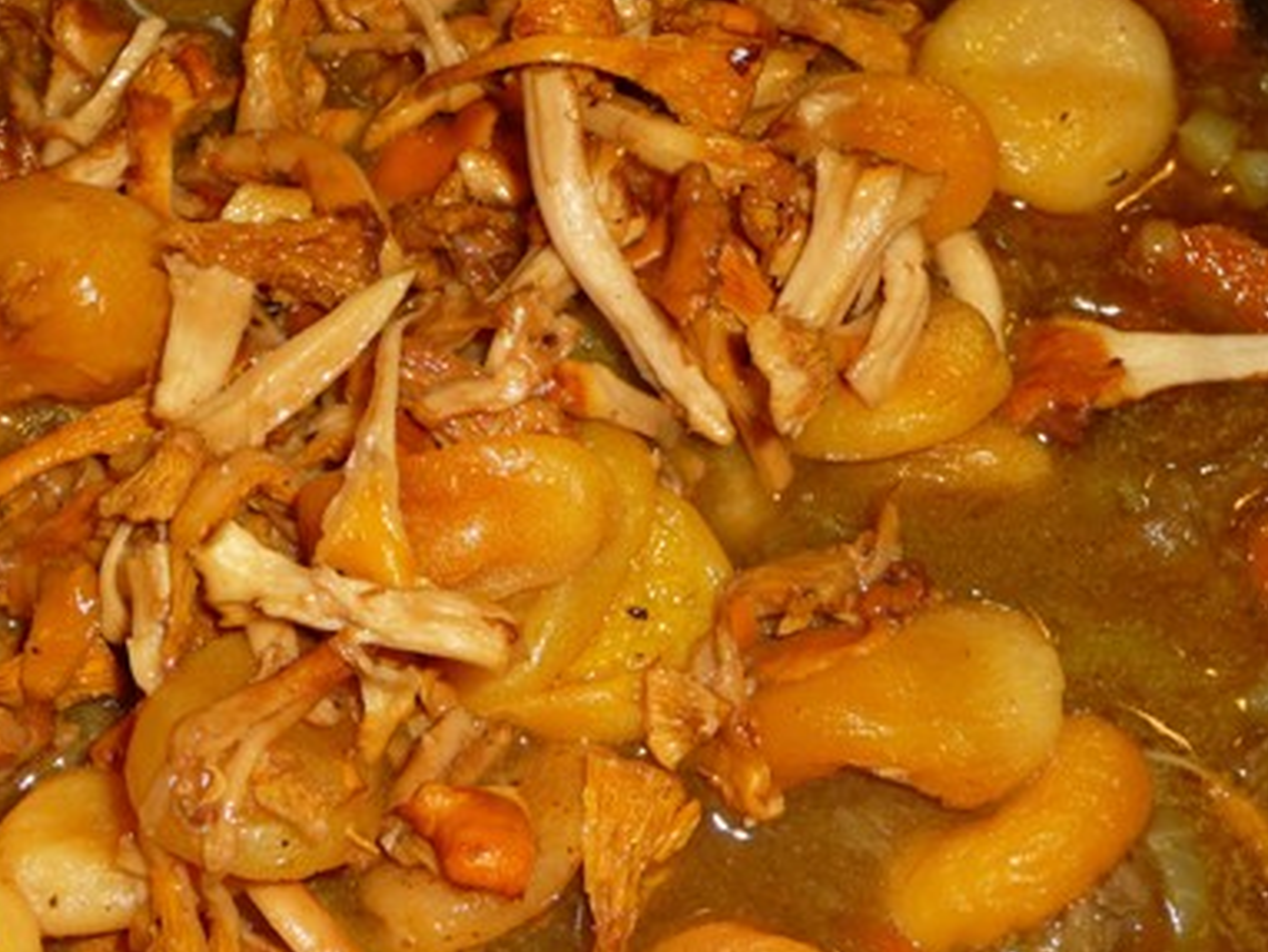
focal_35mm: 67
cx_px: 488
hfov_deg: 28.9
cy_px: 461
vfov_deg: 22.0
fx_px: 2456
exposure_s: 1/30
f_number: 3.9
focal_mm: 6.7
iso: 100
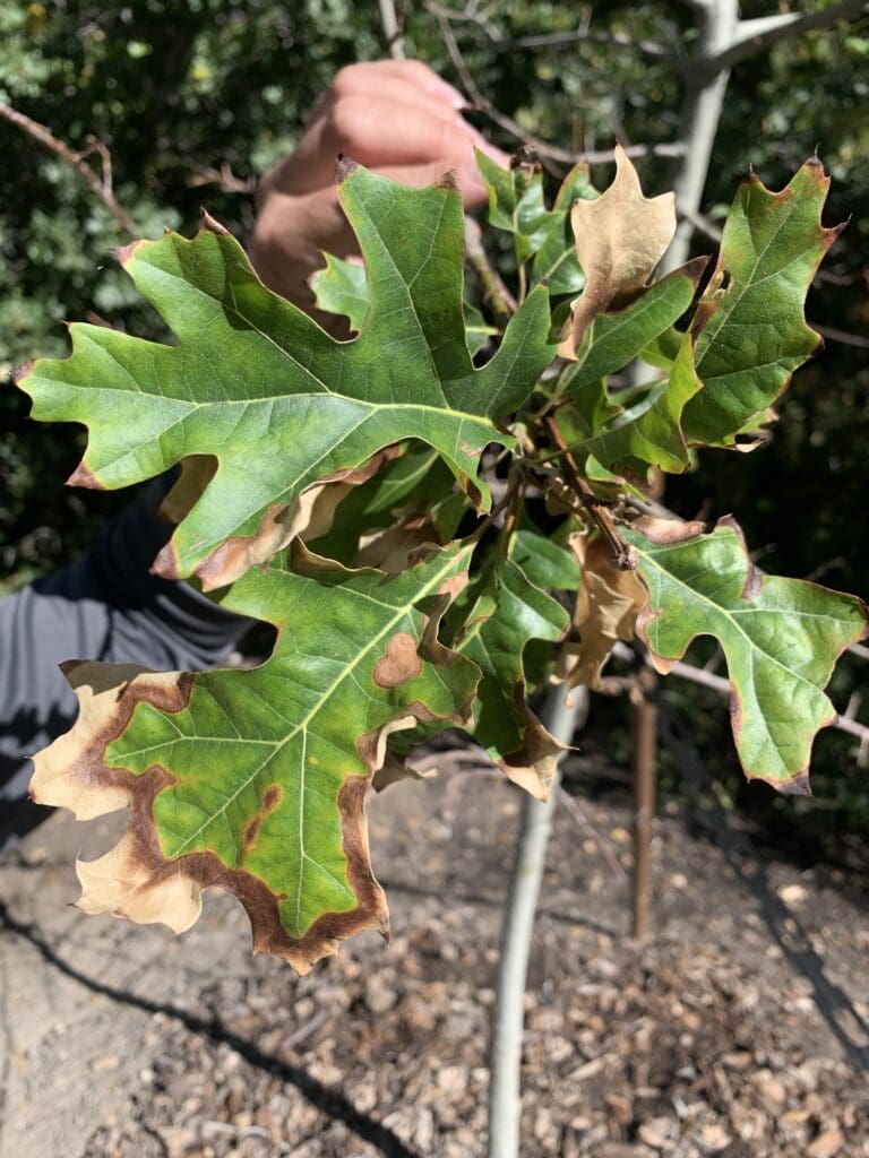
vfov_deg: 67.3
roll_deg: +3.5
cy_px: 579
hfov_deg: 53.1
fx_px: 870
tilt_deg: -22.0
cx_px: 434
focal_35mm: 26
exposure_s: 1/1220
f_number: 1.8
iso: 25
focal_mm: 4.25
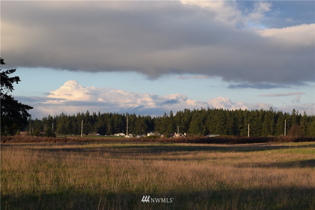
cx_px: 158
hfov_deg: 24.6
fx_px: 722
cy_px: 105
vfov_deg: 16.6
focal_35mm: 82
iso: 280
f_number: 8
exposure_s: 1/250
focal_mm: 55
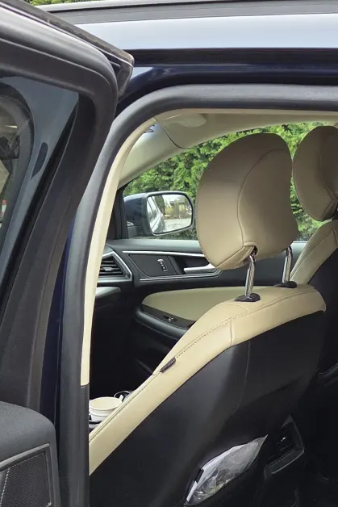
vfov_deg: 30.0
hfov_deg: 20.2
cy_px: 425
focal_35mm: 65
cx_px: 342
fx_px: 915
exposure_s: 1/180
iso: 32
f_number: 1.8
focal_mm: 5.4
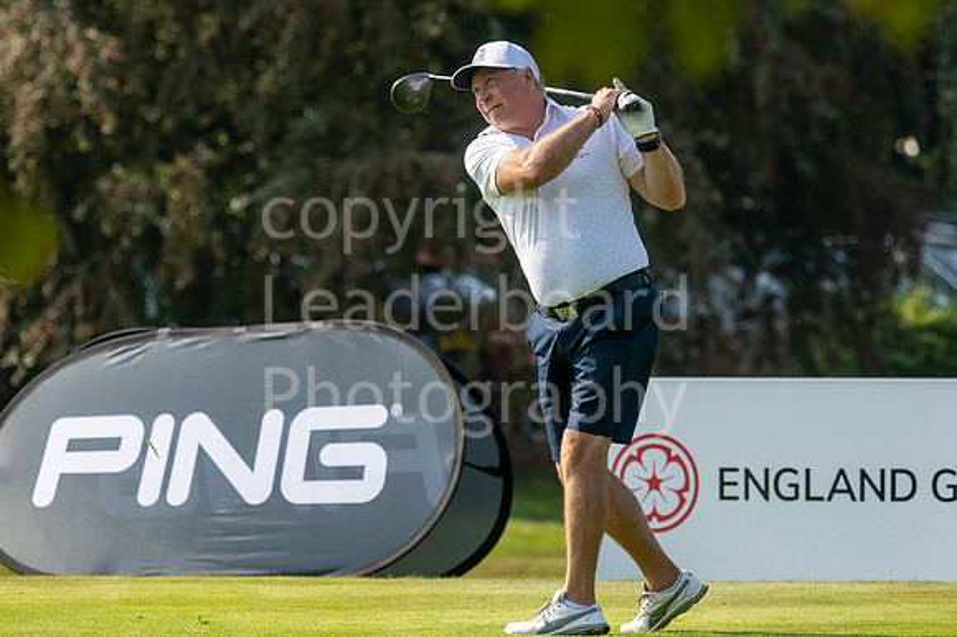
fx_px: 11955
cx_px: 478
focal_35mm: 450
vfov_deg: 3.1
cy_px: 318
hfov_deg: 4.6
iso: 160
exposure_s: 1/800
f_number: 5.6
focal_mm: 300
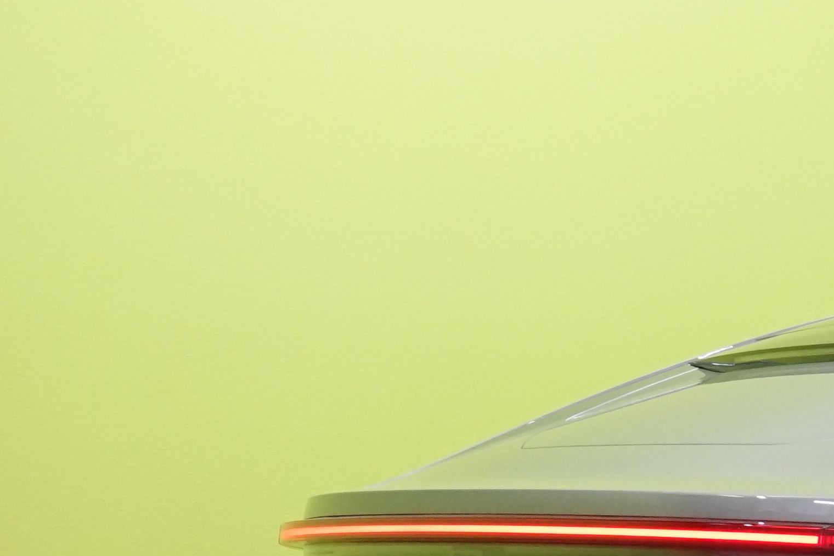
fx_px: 5120
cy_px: 656
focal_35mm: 221
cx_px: 1602
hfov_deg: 8.8
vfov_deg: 6.2
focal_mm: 56
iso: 2000
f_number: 8
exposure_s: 1/20
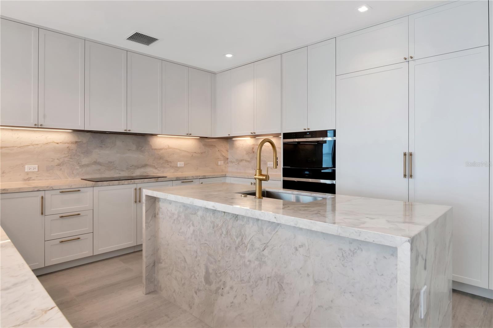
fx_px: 267
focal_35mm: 20
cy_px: 164
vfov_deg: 63.2
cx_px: 246
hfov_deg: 85.4
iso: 800
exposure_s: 1/15
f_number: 14
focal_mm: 13
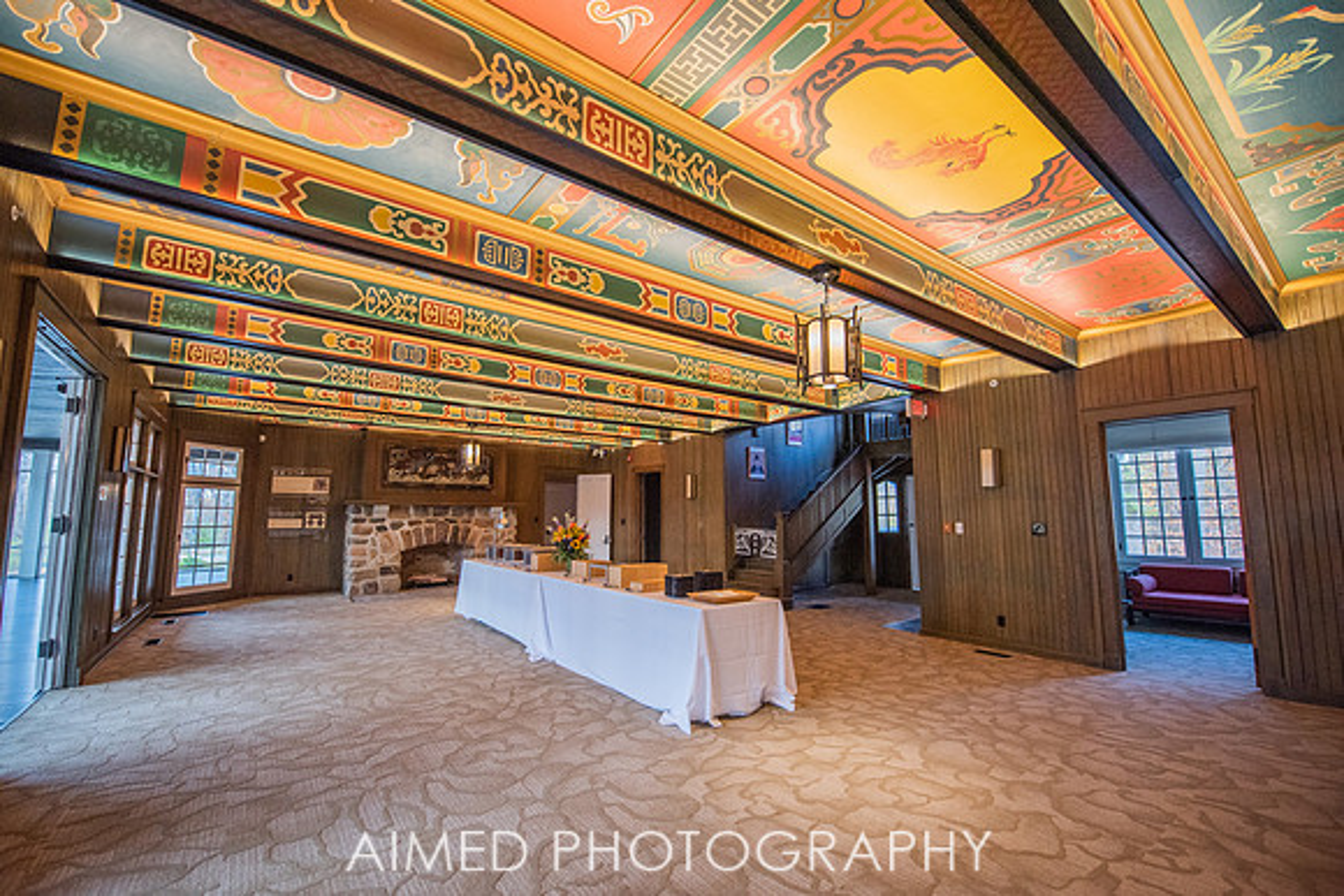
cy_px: 453
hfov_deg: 102.2
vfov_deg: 79.2
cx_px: 654
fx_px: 542
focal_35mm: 15
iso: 1250
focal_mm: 14
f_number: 2.8
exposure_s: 1/250
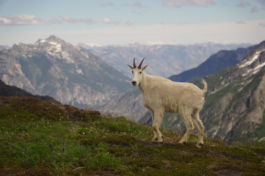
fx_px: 773
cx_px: 132
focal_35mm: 105
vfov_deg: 13.0
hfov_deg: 19.5
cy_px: 88
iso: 100
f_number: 3.5
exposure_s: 1/1600
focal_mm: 70
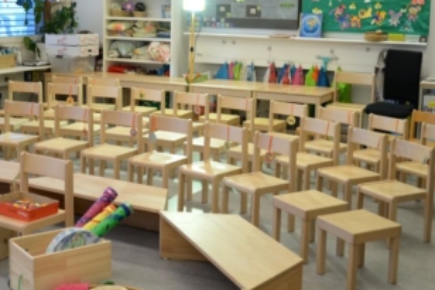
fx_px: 664
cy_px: 92
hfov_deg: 36.3
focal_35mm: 55
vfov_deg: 24.4
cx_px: 211
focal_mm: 24
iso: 400
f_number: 3.5
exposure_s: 1/25
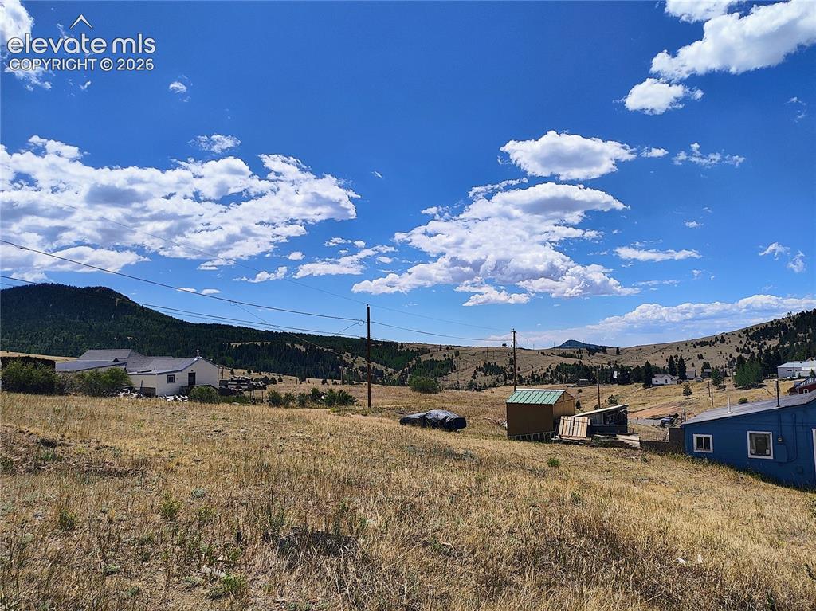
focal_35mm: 25
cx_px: 408
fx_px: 589
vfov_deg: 54.8
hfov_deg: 69.4
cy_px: 306
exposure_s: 1/6829
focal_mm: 4.15
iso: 127
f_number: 1.5
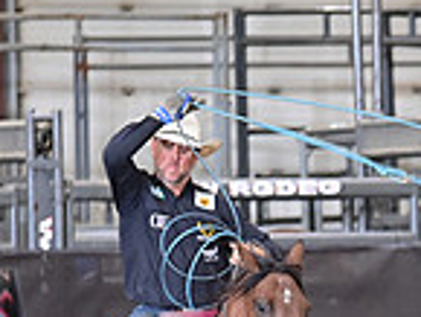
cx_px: 508
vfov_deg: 1.9
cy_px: 476
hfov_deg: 2.6
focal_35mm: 768
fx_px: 9348
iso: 2500
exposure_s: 1/250
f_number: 3.5
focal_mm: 200
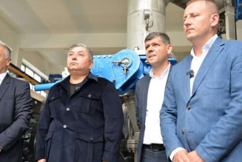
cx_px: 118
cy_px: 87
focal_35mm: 43
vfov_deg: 31.3
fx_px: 289
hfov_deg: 45.4
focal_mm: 36
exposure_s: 1/80
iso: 400
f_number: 4.5
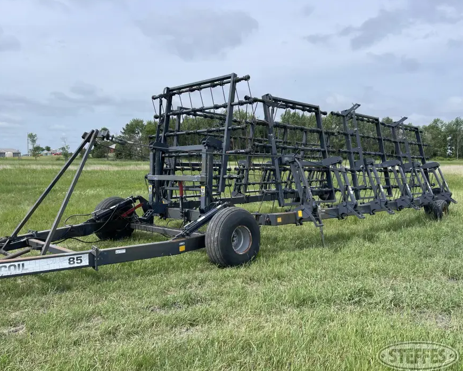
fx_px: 384
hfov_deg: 62.1
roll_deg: -0.7
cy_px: 186
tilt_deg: -4.4
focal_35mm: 28
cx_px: 215
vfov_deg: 51.5
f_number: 1.6
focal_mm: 5.1
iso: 32
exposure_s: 1/3663
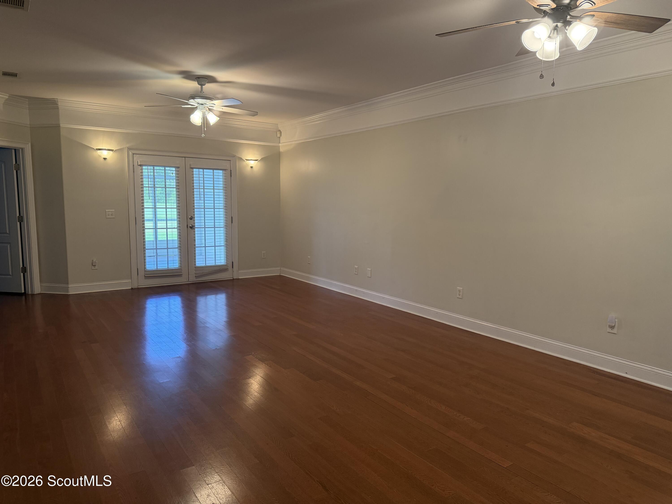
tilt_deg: -6.5
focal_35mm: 24
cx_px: 336
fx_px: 466
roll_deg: -0.5
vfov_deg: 56.8
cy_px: 252
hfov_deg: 71.6
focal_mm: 6.76
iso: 320
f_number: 1.78
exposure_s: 1/120
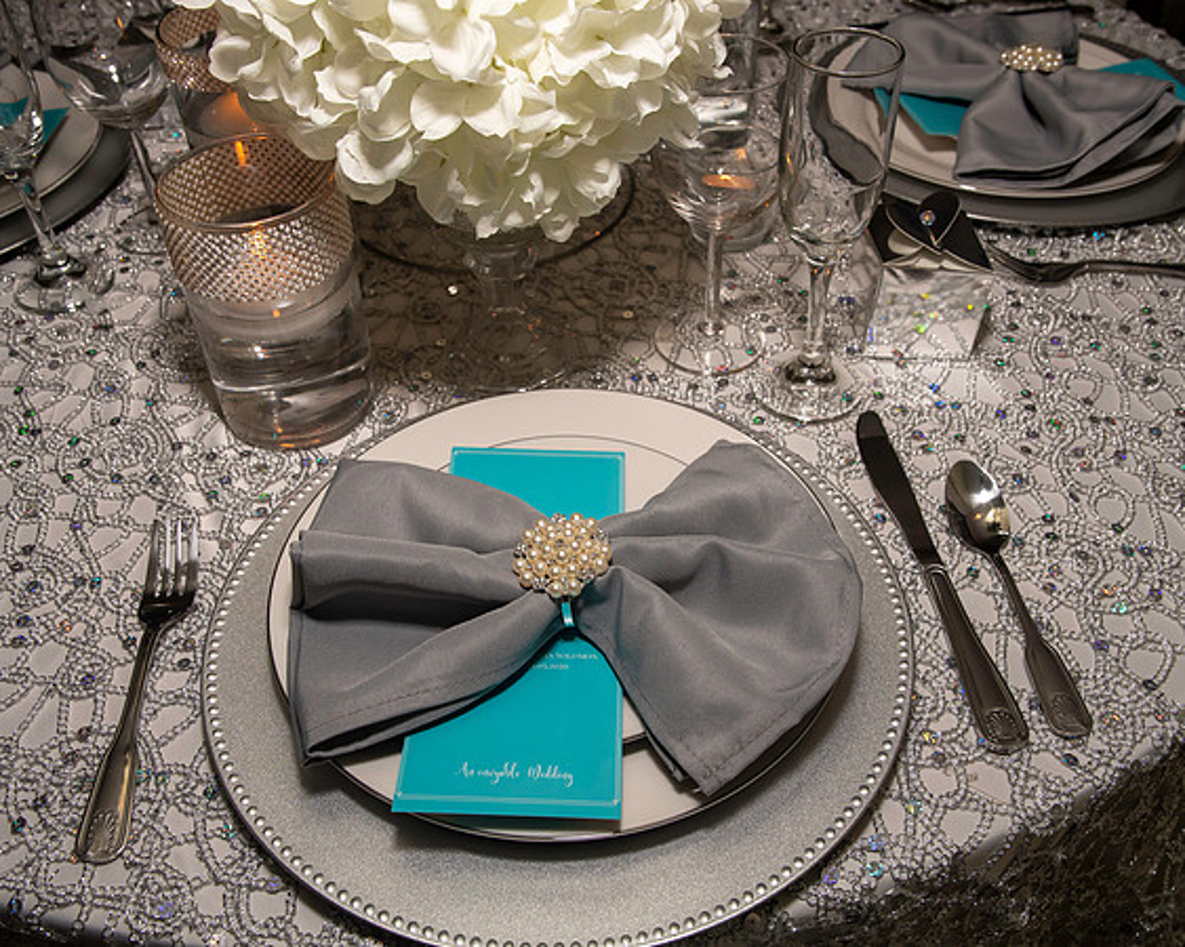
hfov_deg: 53.1
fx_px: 1184
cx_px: 588
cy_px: 474
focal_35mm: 34
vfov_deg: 43.6
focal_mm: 20
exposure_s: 1/250
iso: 400
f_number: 5.6
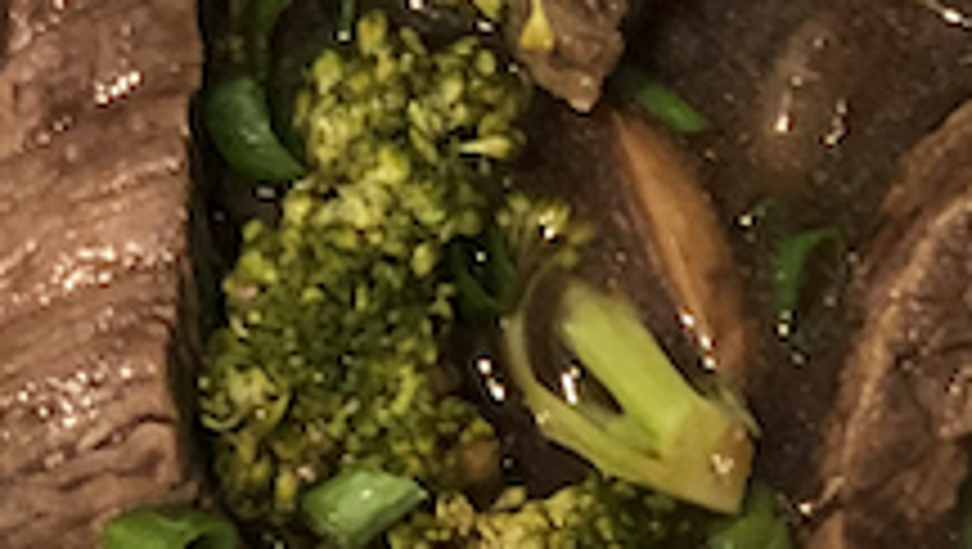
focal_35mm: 262
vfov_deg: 4.6
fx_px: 6759
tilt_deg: -75.7
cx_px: 567
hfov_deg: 8.2
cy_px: 18
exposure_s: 1/15
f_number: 2.4
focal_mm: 6
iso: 160
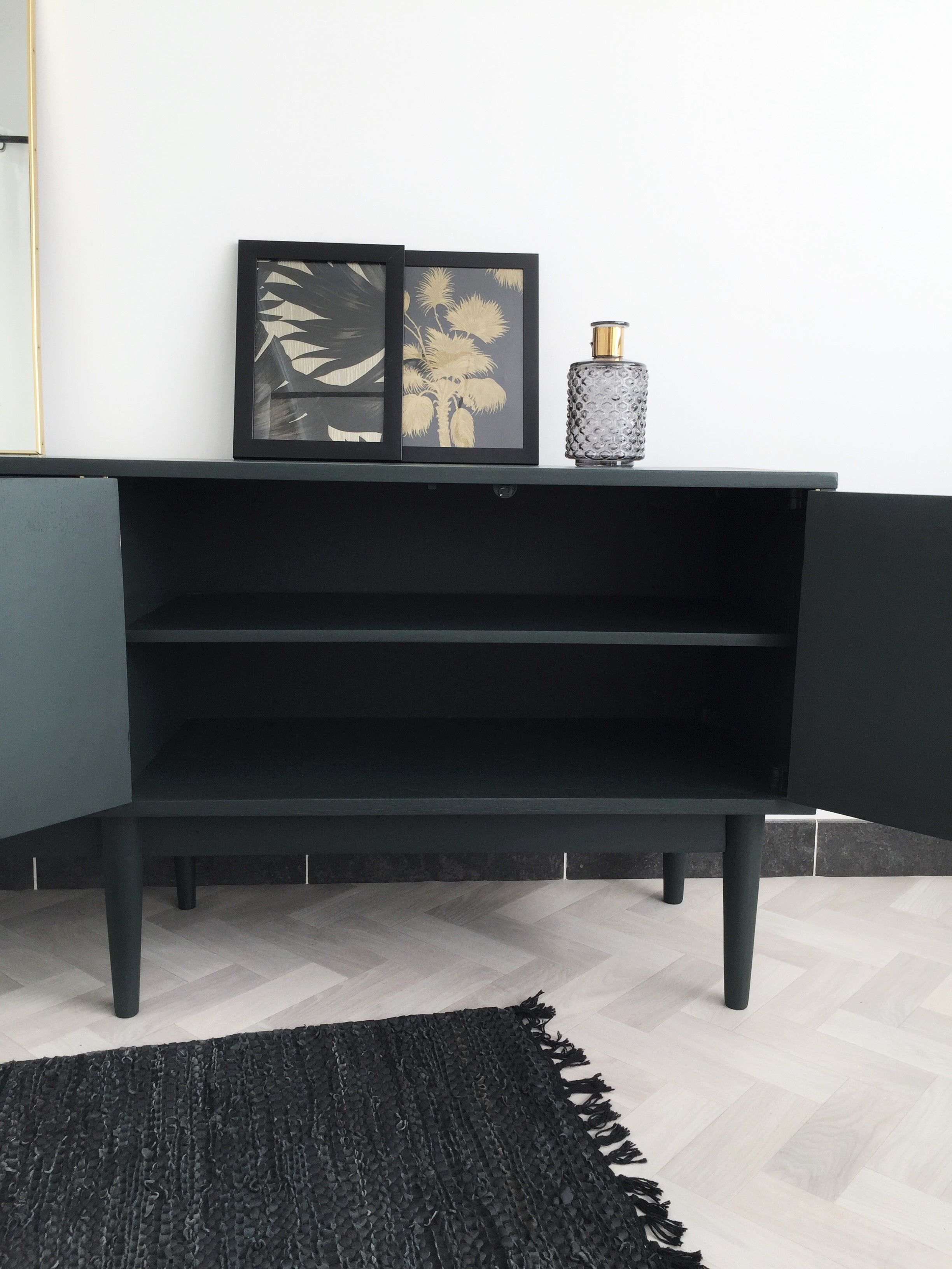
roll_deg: -0.8
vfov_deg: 61.7
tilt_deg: -9.6
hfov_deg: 48.2
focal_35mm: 29
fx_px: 1063
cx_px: 476
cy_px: 634
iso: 32
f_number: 2.2
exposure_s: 1/183
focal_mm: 4.15
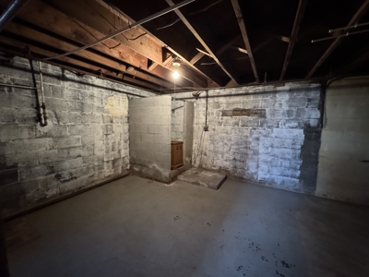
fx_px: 149
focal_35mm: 14
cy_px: 138
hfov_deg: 102.1
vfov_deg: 85.7
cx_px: 184
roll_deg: -1.9
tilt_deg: -5.0
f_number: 2.2
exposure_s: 1/40
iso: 1250
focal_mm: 2.22
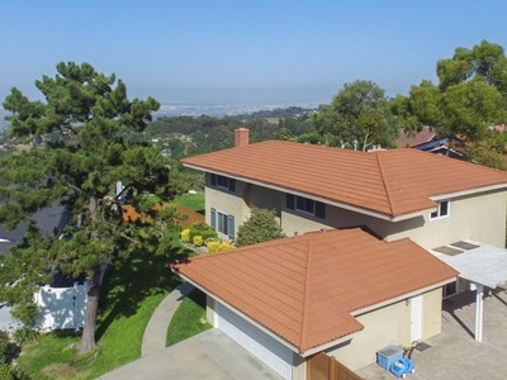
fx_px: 469
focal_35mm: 32
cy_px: 136
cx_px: 217
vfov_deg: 43.7
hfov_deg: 56.6
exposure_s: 1/1500
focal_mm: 3.61
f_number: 2.8
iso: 100
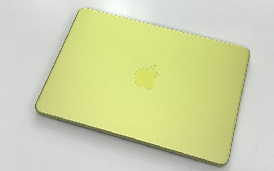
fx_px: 388
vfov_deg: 24.9
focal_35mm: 52
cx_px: 136
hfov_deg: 38.9
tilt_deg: -62.9
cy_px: 83
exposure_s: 1/195
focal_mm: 6.76
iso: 50
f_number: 1.78
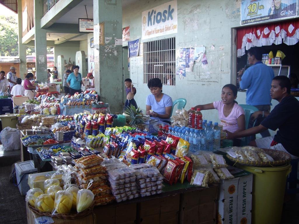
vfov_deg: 37.7
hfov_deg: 49.0
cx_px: 150
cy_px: 112
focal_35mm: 38
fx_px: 328
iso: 100
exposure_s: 1/50
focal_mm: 7.9
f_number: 2.8
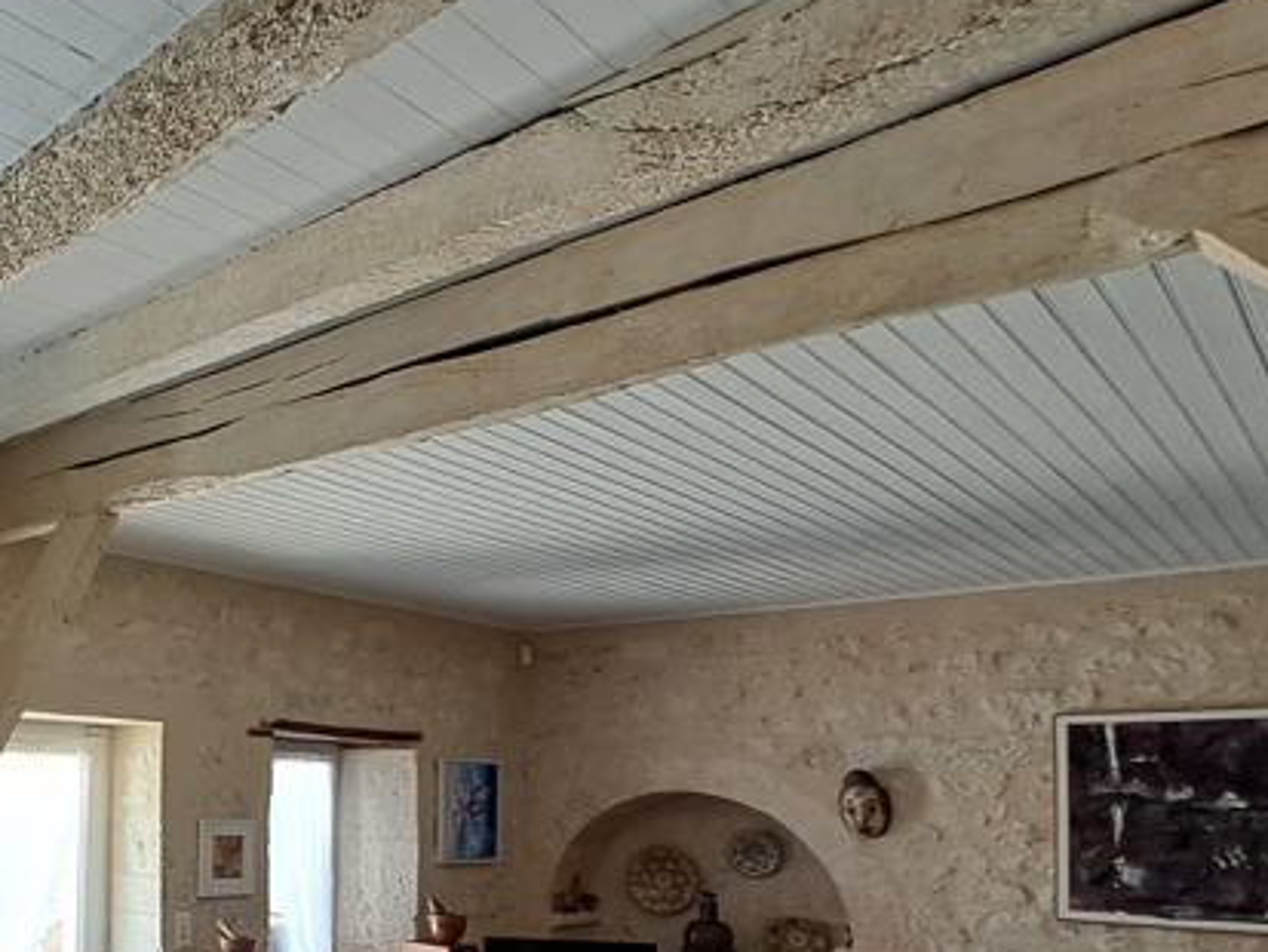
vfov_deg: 43.0
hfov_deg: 50.8
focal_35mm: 31
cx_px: 98
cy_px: 783
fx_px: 1136
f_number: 2.2
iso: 50
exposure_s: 1/50
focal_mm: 1.64
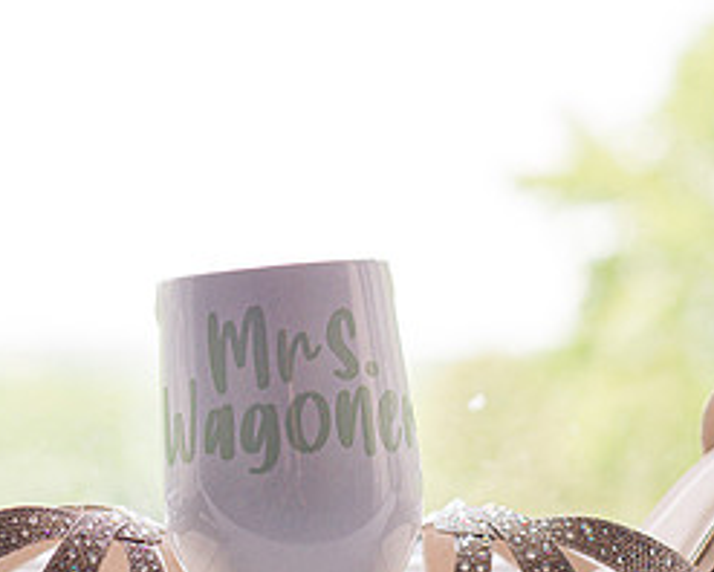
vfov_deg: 13.5
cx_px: 289
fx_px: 2411
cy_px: 186
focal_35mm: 114
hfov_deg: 16.8
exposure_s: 1/1000
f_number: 2.8
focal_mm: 50
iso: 500
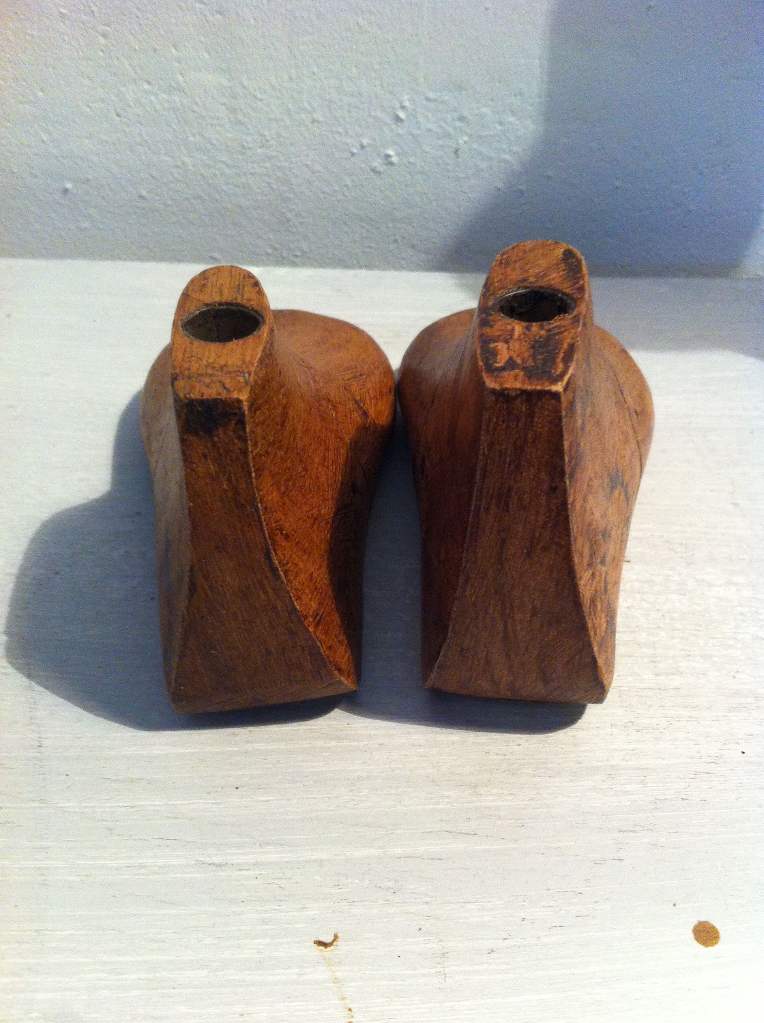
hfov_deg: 40.6
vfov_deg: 52.7
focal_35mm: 35
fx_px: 1033
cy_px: 512
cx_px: 382
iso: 250
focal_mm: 3.85
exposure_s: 1/17
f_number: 2.8
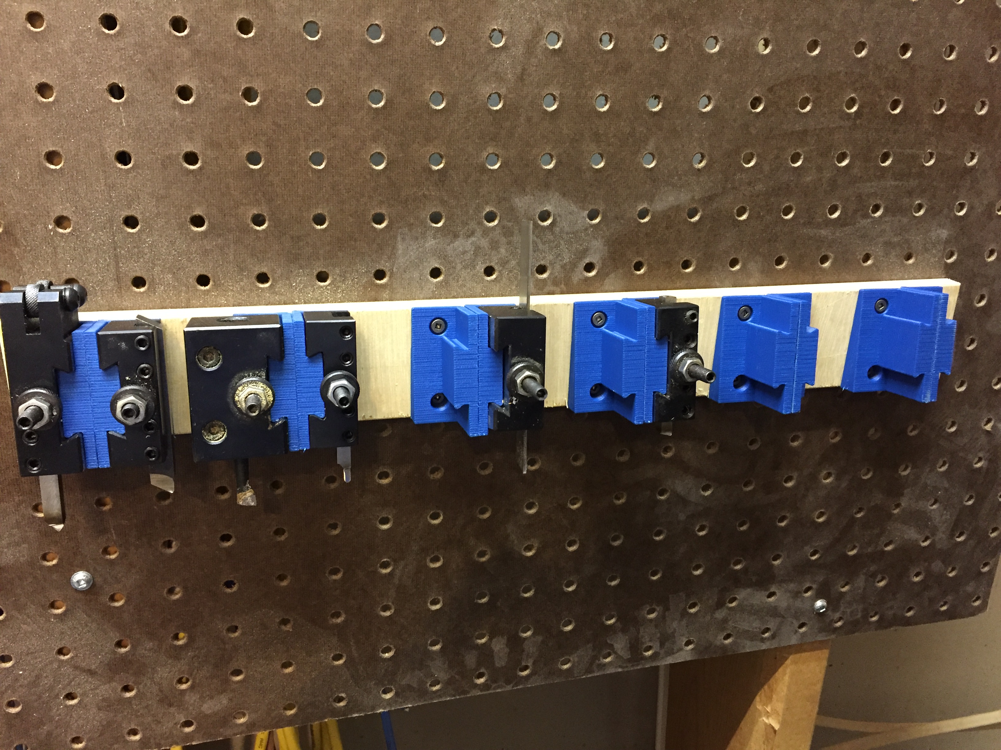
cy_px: 375
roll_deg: -2.9
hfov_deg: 61.7
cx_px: 500
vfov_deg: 48.2
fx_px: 839
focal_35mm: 29
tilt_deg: -20.5
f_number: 2.2
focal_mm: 4.15
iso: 250
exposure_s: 1/15
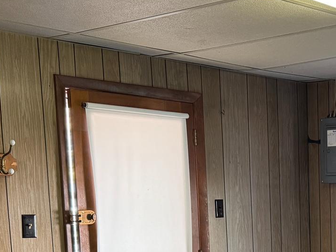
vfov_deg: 20.3
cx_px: 351
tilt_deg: -7.6
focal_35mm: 69
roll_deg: +0.3
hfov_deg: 26.4
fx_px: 670
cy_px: 282
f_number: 1.78
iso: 400
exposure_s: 1/60
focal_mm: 6.76
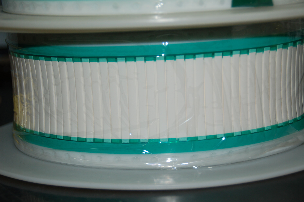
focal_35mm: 84
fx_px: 709
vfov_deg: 16.2
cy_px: 101
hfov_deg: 24.2
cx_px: 152
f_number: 5
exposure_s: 1/60
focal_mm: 56
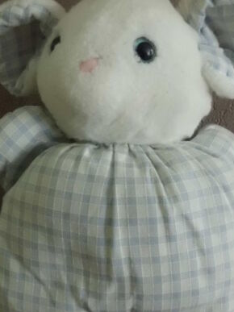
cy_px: 155
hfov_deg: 33.6
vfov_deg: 43.9
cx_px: 129
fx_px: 388
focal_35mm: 43
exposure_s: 1/13
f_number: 3.2
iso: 800
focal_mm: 4.6
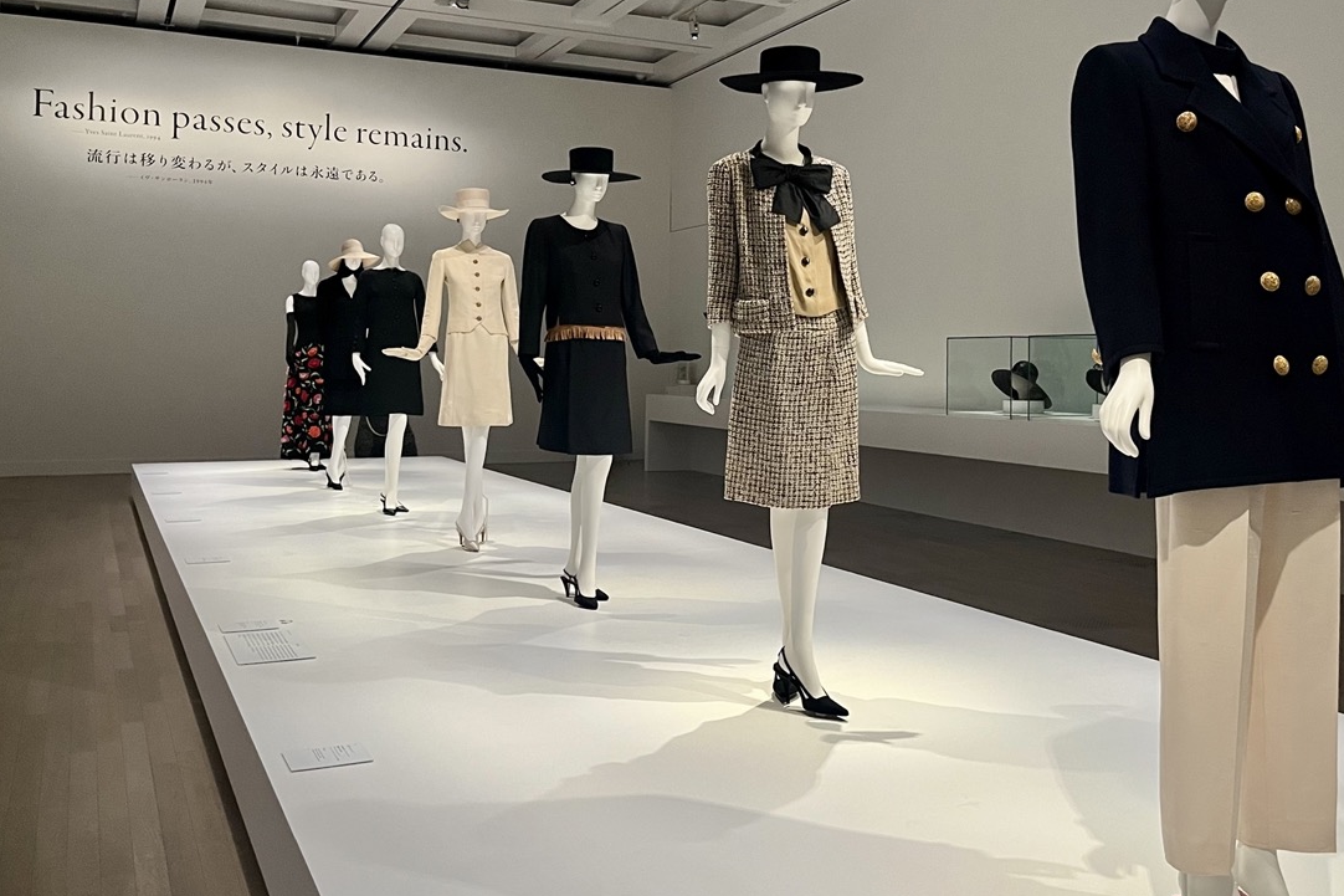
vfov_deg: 41.1
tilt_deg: -2.7
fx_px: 1194
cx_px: 750
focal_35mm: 32
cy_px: 404
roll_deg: -1.2
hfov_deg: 58.6
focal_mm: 5.1
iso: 320
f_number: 1.6
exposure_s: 1/50
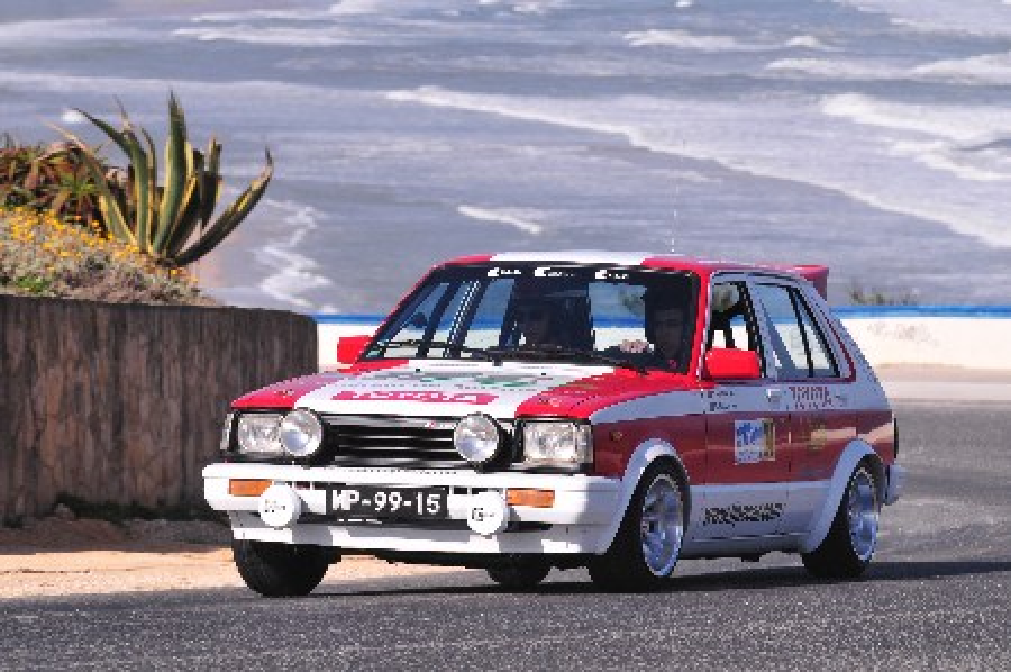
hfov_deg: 10.2
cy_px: 336
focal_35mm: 202
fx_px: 5681
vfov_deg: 6.8
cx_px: 506
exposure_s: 1/800
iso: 250
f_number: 6.3
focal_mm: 135
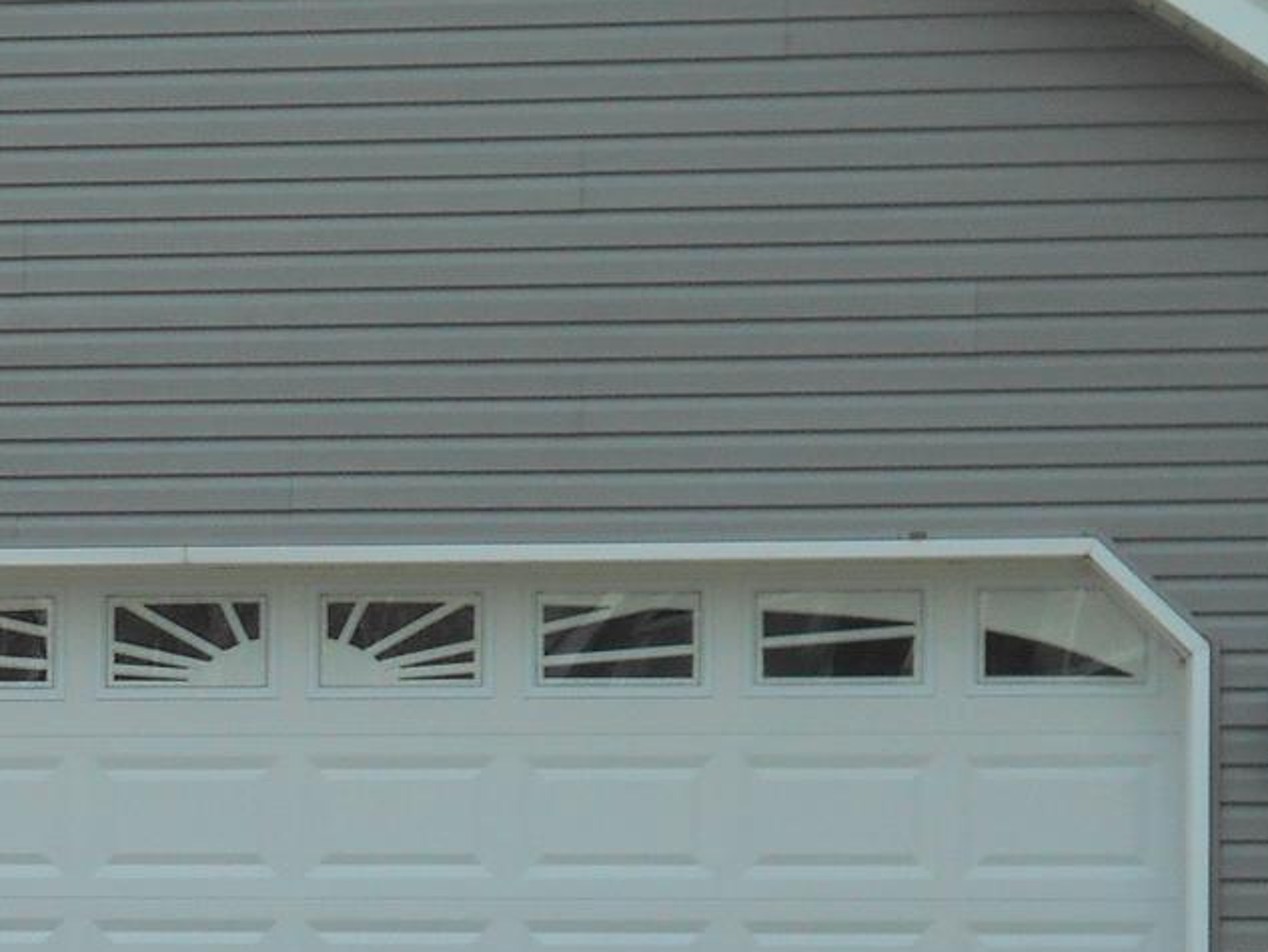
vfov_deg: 8.1
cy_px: 1136
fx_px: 6631
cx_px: -722
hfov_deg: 10.5
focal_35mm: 181
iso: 100
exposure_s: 1/250
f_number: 4.9
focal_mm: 10
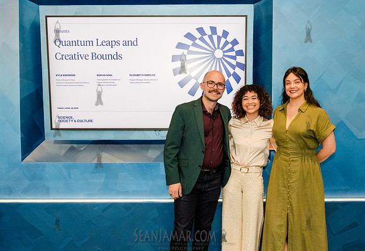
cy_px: 140
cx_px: 192
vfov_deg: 33.5
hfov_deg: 47.2
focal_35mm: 41
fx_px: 417
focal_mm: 35
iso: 6400
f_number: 5
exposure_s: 1/400
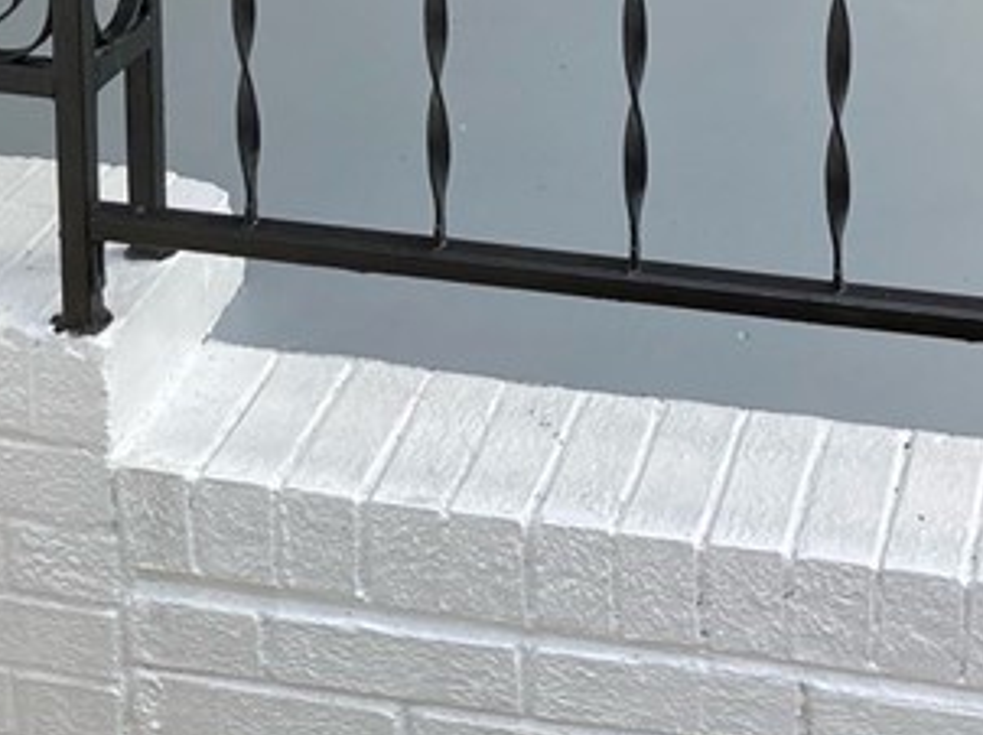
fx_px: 2696
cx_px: 469
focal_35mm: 95
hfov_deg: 20.7
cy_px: -426
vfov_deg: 14.3
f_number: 1.8
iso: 20
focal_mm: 3.99
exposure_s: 1/192
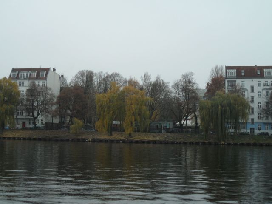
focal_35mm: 50
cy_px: 102
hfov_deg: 38.2
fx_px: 393
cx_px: 136
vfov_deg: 29.1
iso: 80
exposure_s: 1/250
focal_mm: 8.2
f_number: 3.8
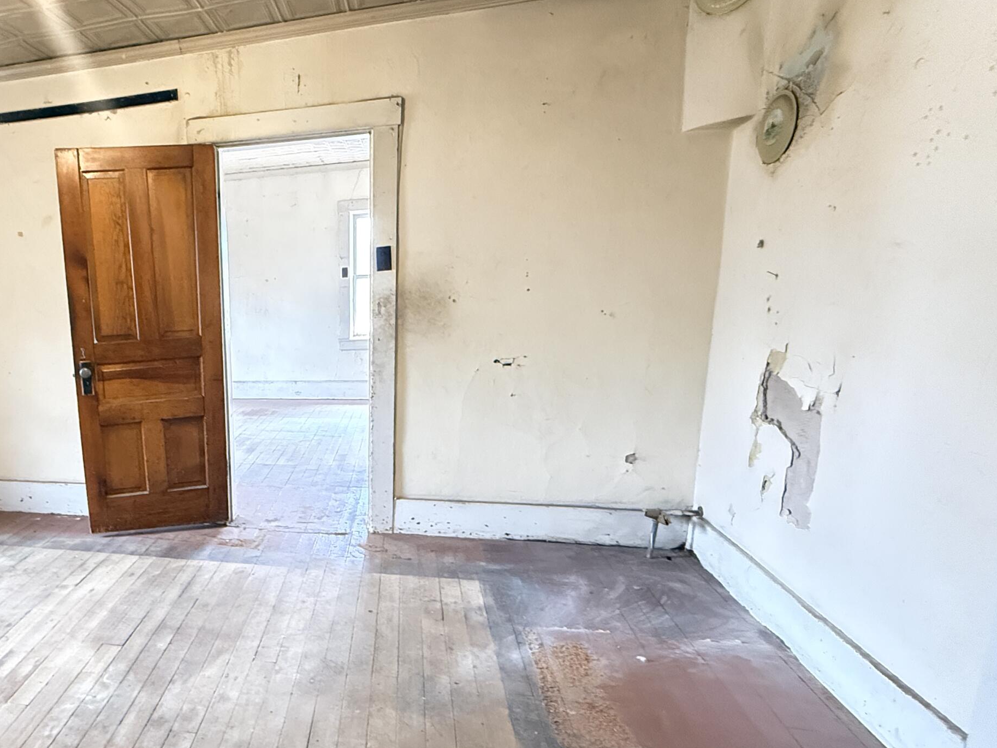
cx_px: 223
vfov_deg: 58.7
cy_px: 426
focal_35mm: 23
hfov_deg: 68.1
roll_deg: +2.3
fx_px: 663
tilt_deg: -11.0
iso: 1000
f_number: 2.2
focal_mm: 2.22
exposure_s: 1/60
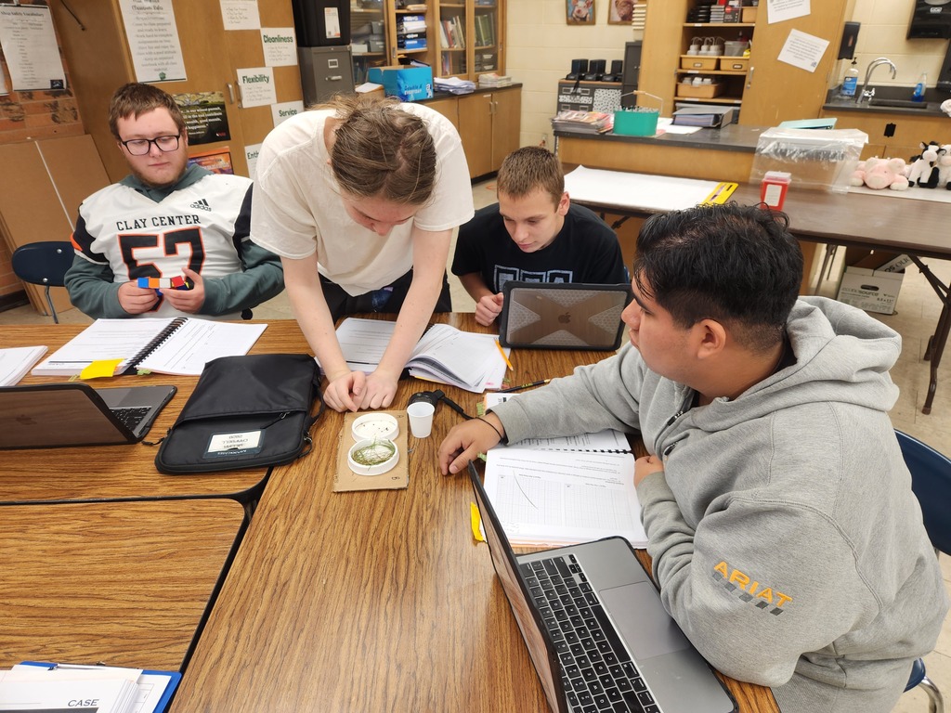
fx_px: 632
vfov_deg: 58.9
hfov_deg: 73.9
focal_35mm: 23
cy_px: 356
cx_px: 476
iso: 80
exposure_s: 1/120
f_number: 1.8
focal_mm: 5.4
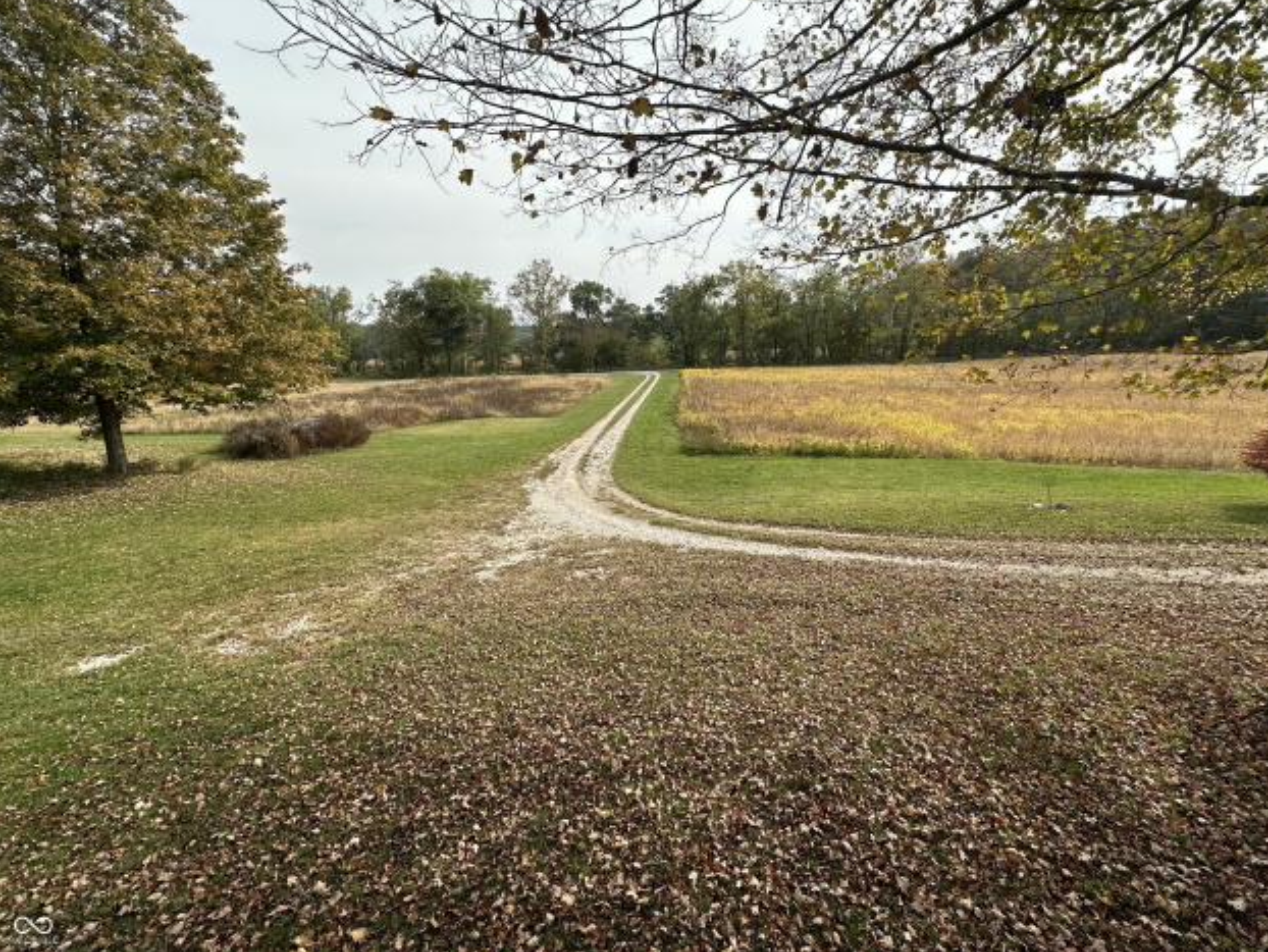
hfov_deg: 98.0
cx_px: 674
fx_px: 550
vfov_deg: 81.7
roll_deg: +1.8
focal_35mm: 15
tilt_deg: -9.9
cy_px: 446
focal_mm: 2.22
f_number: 2.2
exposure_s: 1/1114
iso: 50
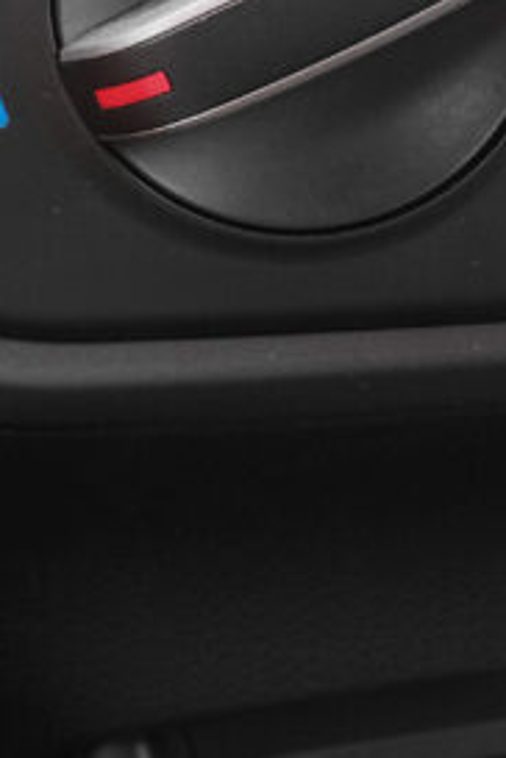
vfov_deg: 14.7
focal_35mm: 139
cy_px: 210
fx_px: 2930
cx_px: 931
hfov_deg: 9.4
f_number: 9
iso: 2000
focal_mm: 24.9
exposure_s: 1/60
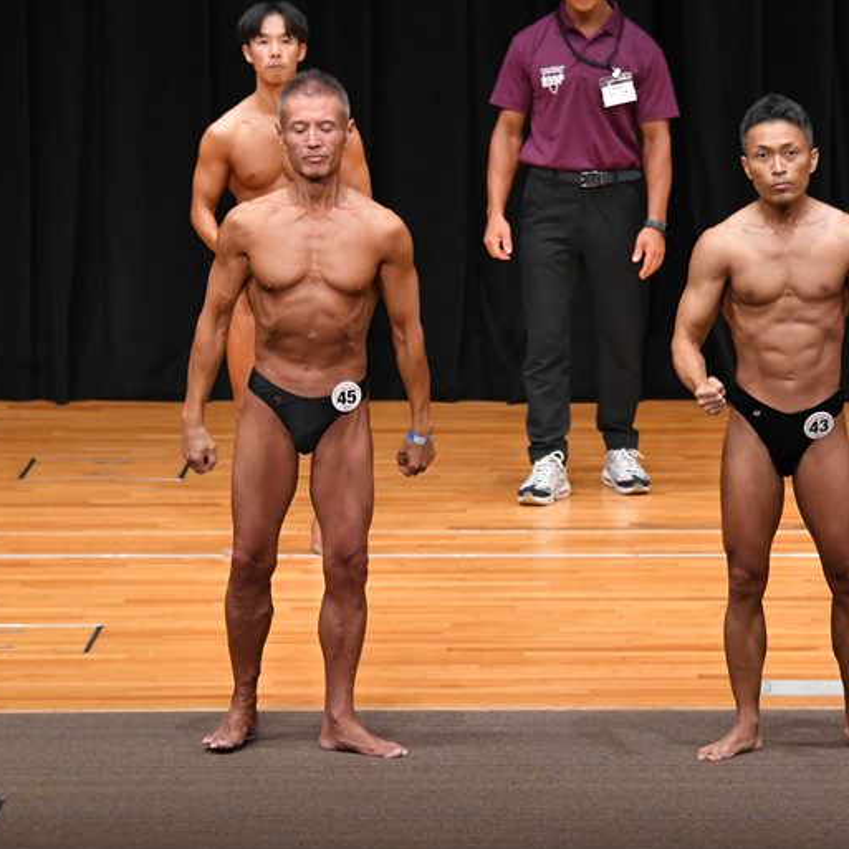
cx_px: 592
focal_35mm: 289
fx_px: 8019
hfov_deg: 6.1
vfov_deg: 6.1
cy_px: 425
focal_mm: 150
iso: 4000
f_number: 5.6
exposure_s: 1/400
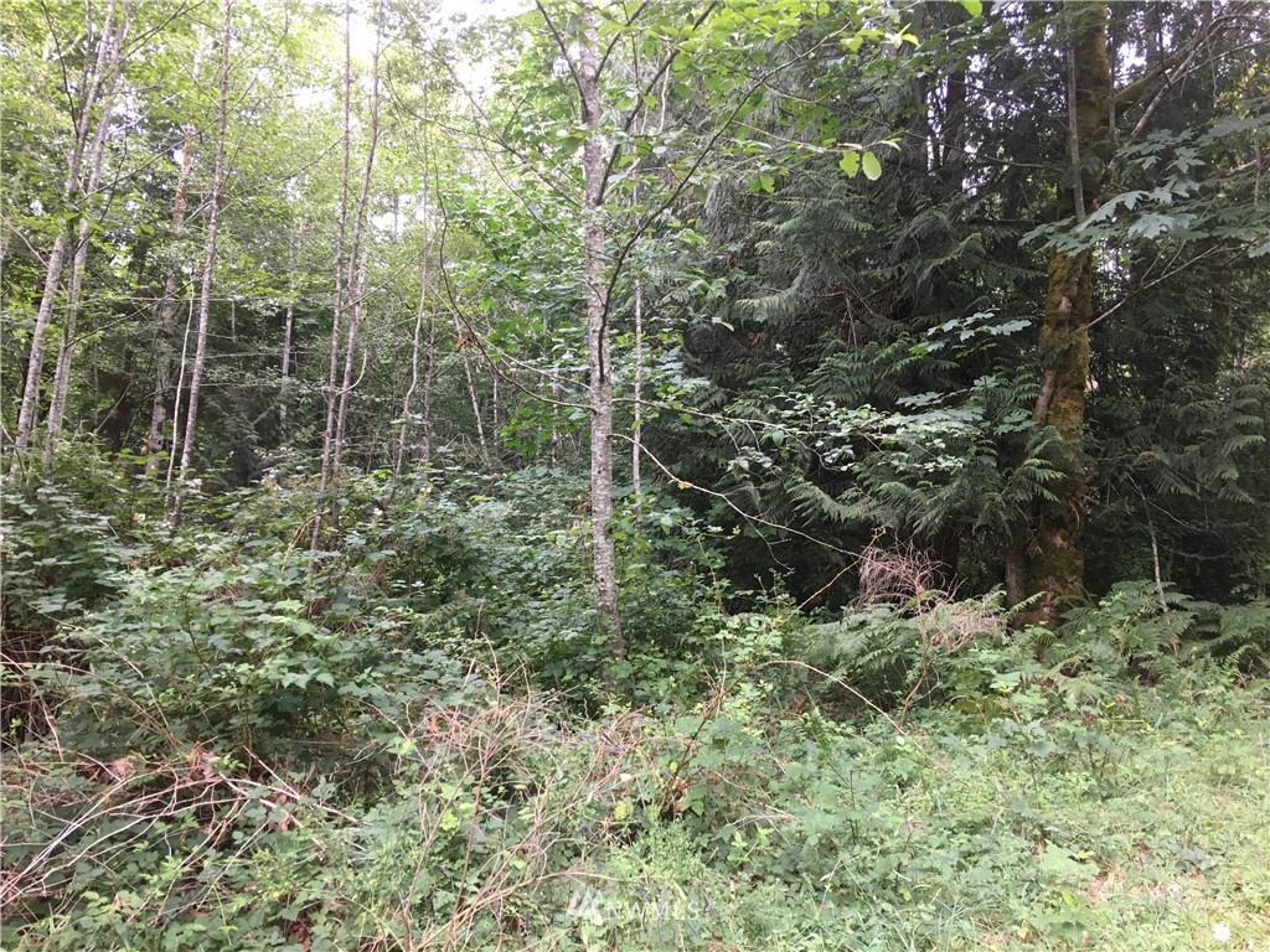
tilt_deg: +9.0
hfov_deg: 61.7
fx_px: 1064
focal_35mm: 29
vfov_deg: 48.2
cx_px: 635
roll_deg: -2.8
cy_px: 476
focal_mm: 4.15
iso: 25
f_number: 2.2
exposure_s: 1/15
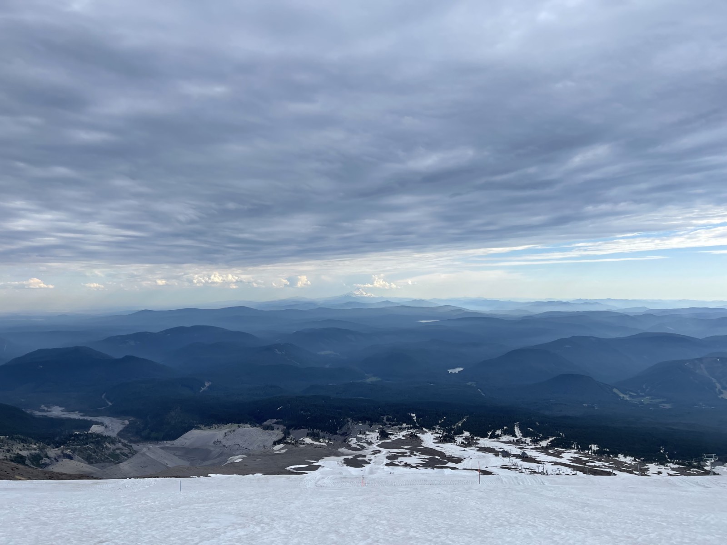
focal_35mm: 26
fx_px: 546
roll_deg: +0.4
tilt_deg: +1.9
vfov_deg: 53.1
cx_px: 364
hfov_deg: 67.3
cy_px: 272
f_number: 1.6
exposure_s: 1/2786
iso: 32
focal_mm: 5.1
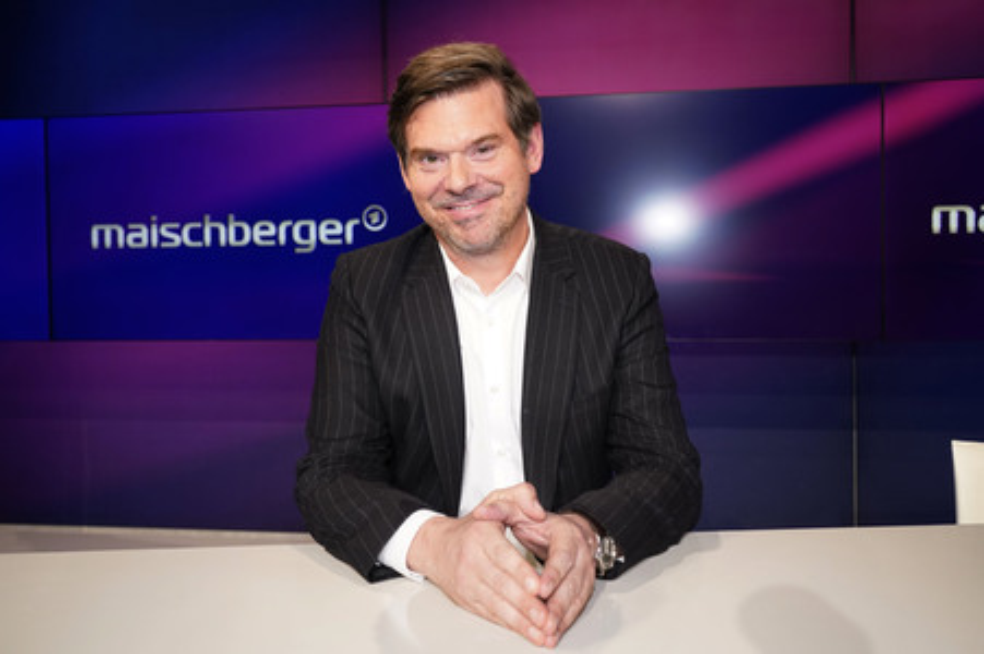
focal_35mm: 32
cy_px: 327
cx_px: 492
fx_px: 874
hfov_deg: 58.8
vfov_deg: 41.1
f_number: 5
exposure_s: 1/125
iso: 2000
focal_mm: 32
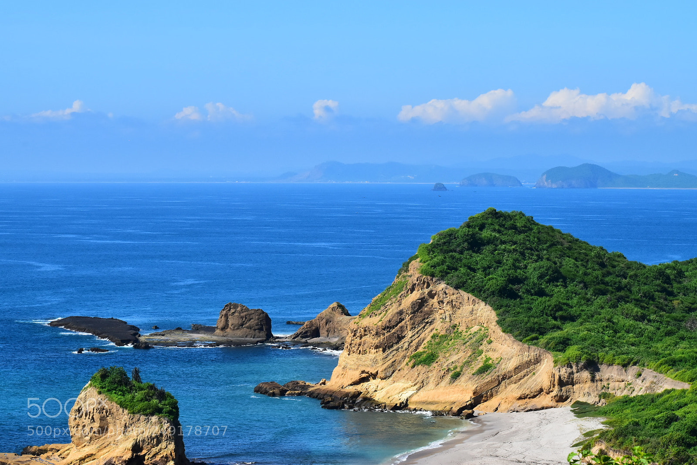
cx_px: 348
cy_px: 232
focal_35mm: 112
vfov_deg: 12.2
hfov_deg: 18.2
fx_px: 2178
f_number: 16
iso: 400
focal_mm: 75
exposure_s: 1/500
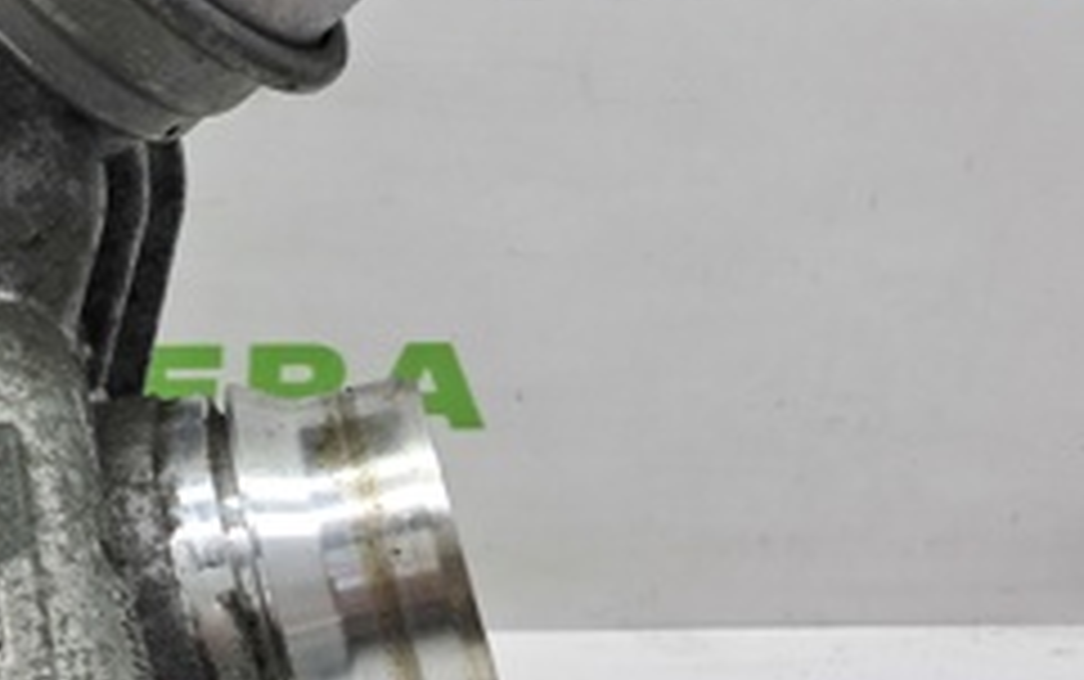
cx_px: -198
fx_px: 2247
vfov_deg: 17.2
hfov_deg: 24.7
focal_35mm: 76
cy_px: 322
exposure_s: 1/50
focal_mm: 4
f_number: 1.8
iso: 50
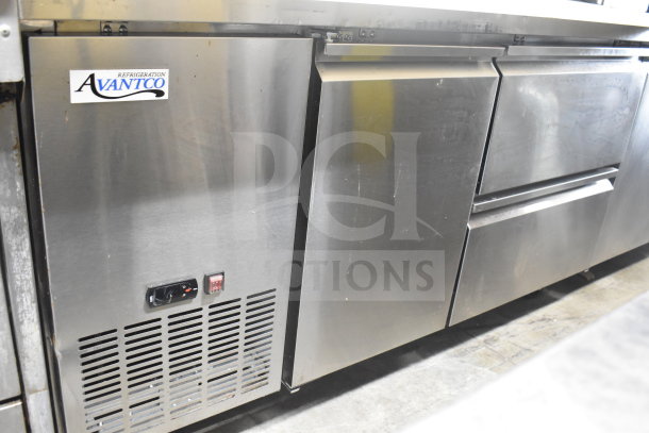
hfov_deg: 57.2
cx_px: 324
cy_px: 216
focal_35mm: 33
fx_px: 595
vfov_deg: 40.0
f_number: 3.8
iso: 2200
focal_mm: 22
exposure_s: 1/30
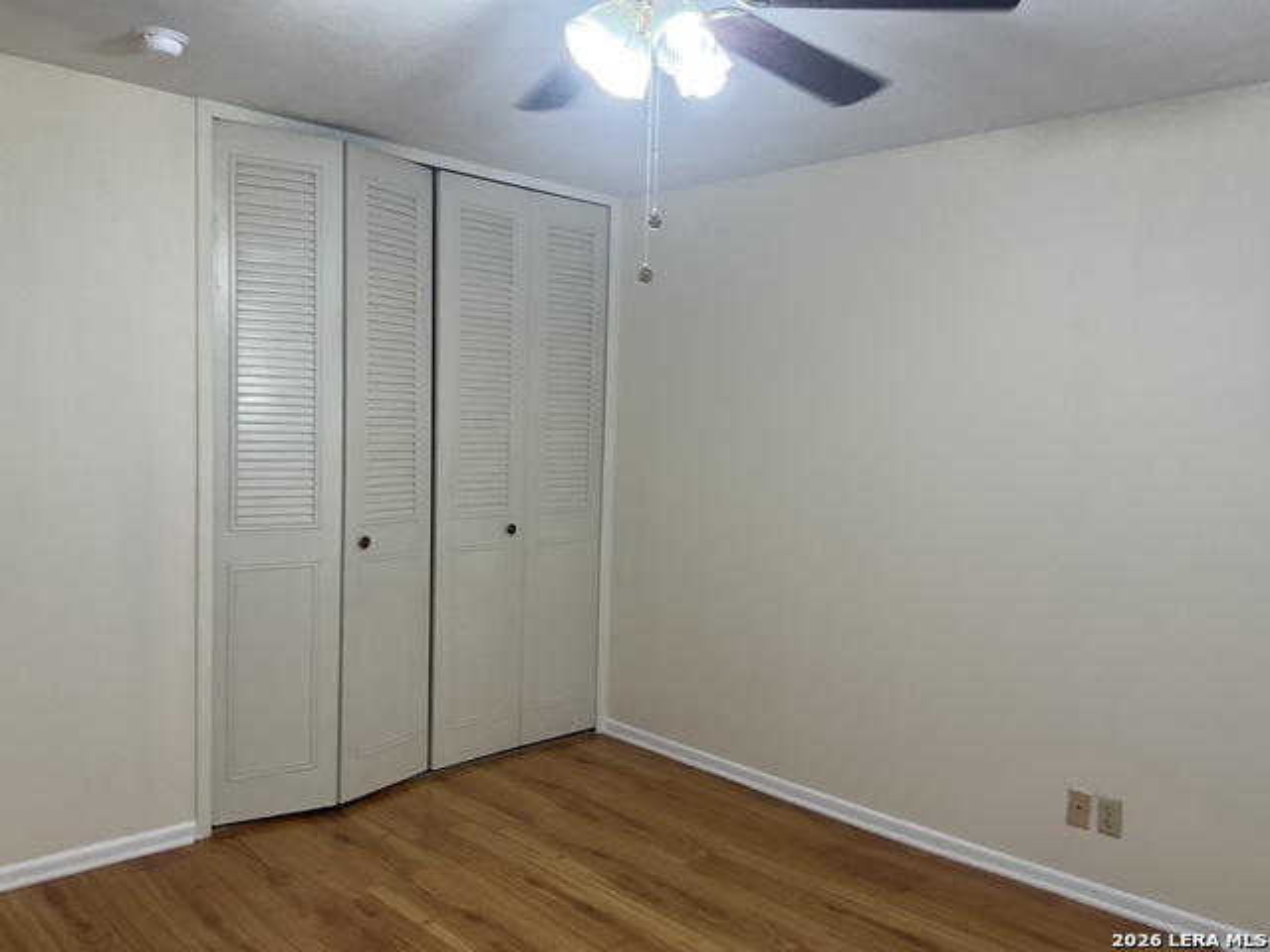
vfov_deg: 48.2
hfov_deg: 61.7
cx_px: 635
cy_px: 476
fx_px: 1064
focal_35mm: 29
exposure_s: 1/60
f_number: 1.8
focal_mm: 3
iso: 40
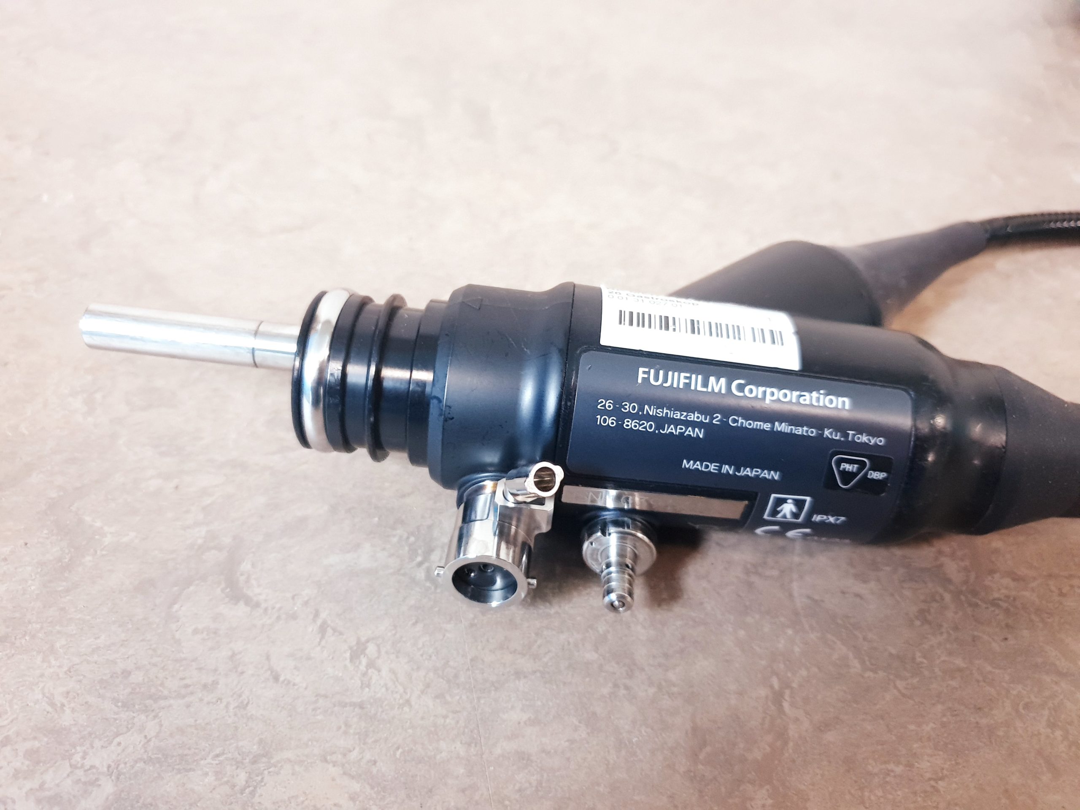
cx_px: 540
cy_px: 405
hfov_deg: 67.3
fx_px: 811
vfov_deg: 53.1
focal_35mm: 26
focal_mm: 4.3
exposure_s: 1/33
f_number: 1.5
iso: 320
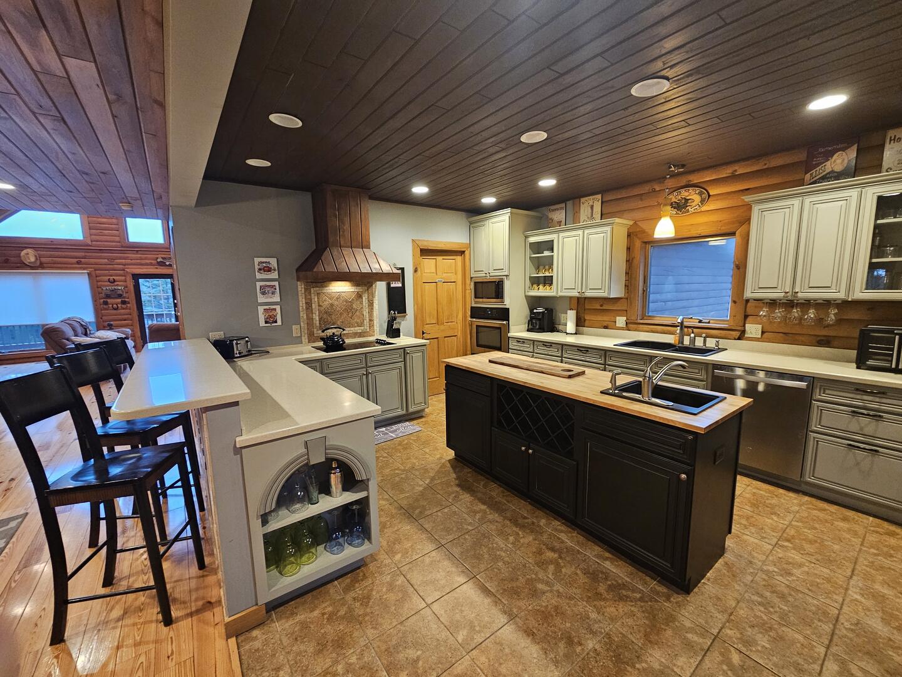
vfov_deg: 89.9
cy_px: 338
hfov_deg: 106.2
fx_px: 339
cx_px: 451
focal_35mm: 13
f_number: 2.2
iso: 400
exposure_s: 1/30
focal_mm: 2.2
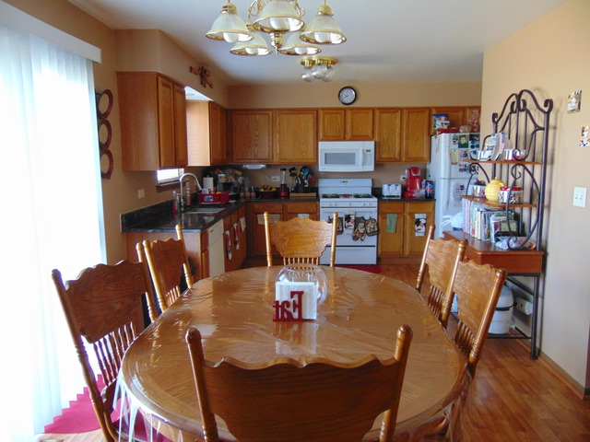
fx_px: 426
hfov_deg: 69.4
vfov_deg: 54.9
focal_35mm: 25
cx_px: 295
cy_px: 221
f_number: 3
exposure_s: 1/30
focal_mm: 4.5
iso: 320
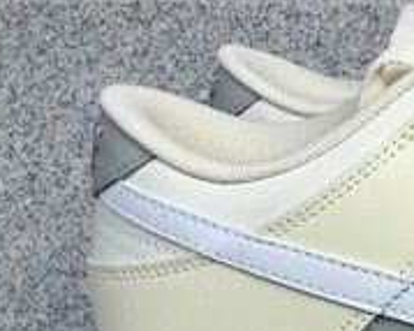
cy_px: 437
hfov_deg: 16.4
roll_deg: -0.2
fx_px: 1323
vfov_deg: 13.7
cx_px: 601
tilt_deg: -20.2
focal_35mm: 108
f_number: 2.4
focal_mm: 3.3
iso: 25
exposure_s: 1/806
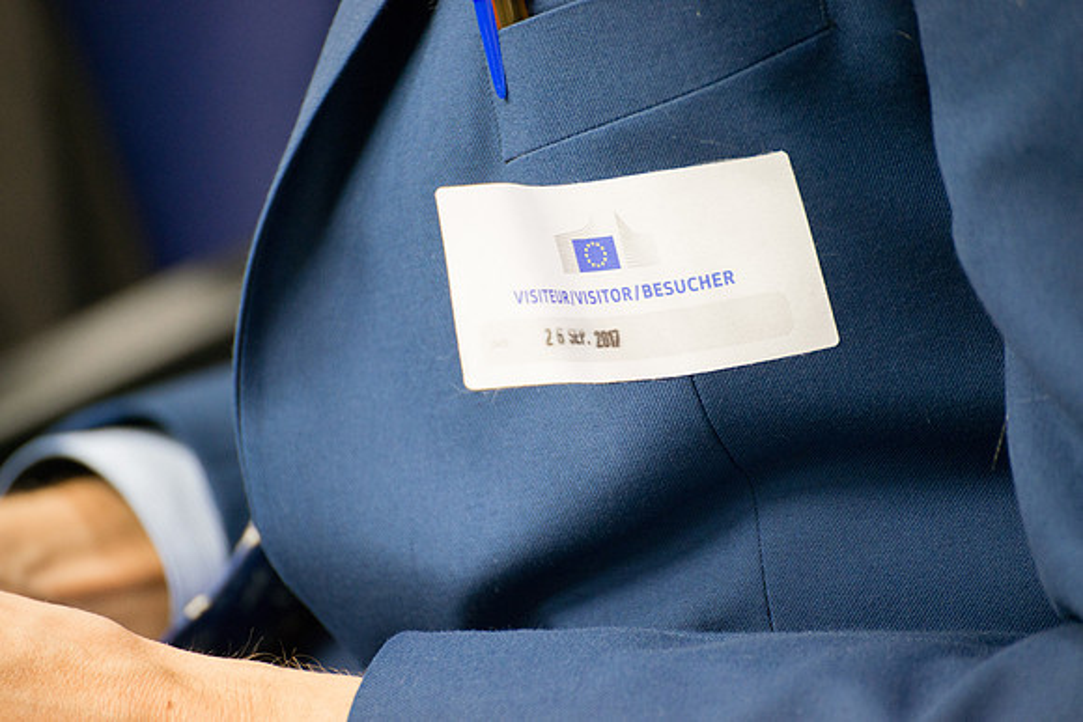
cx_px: 542
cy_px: 361
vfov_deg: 6.9
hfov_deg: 10.3
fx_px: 6018
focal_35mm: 200
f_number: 5.3
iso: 1250
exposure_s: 1/50
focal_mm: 200
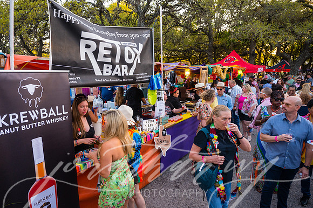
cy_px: 104
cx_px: 156
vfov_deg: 53.1
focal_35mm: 24
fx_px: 209
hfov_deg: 73.8
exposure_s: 1/500
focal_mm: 24
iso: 1250
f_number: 4
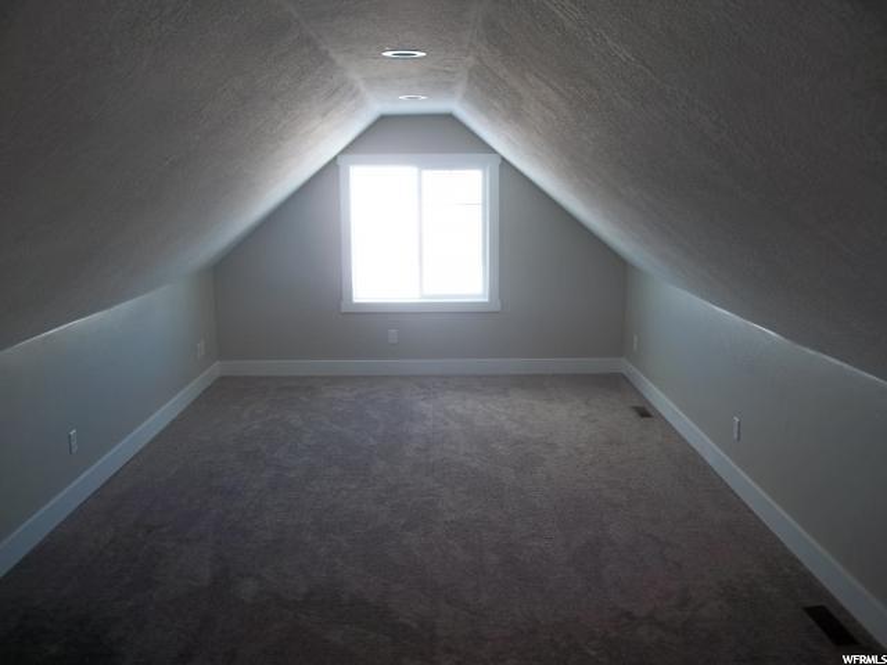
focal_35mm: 32
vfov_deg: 44.2
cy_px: 332
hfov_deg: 56.8
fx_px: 820
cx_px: 444
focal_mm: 5.7
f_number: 2.9
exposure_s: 1/50
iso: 64
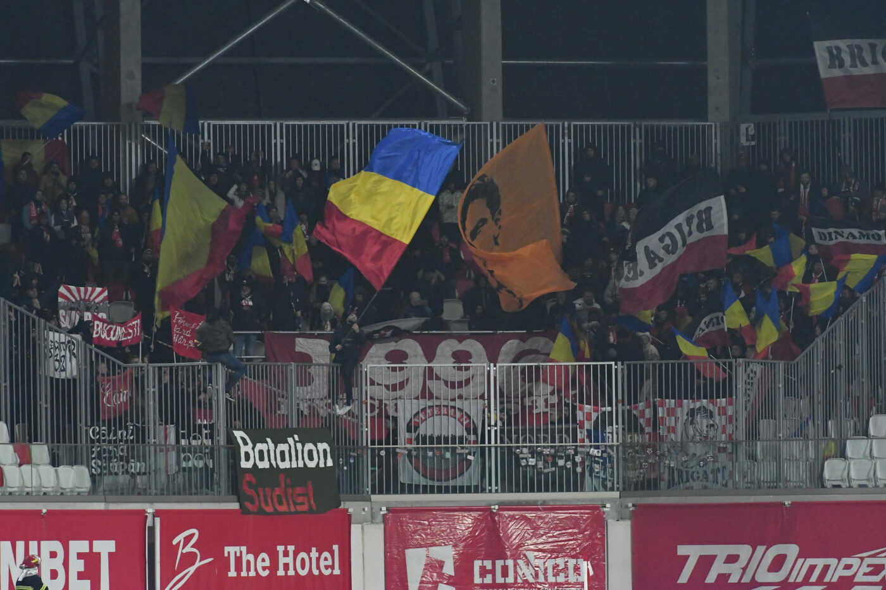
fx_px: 8120
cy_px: 295
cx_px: 443
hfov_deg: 6.2
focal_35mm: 330
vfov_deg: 4.2
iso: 3200
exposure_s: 1/1250
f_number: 5
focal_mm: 220
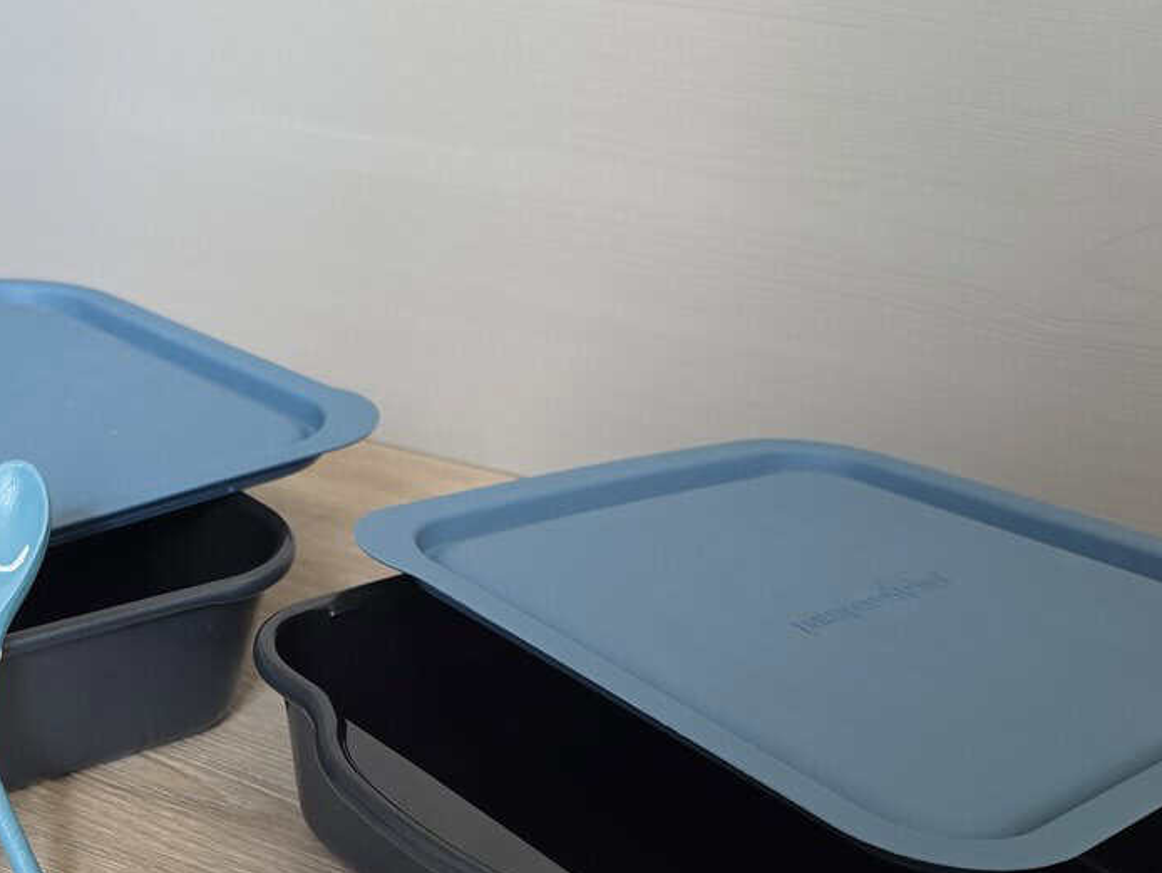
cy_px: 598
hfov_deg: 34.6
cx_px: 171
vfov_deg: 27.3
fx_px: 1780
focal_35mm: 53
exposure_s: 1/100
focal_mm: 6.5
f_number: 1.4
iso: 200
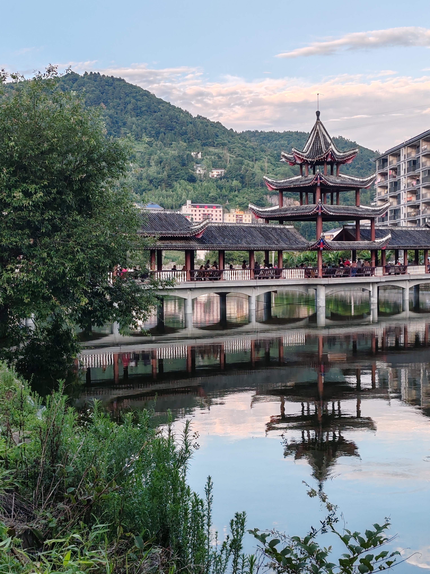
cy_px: 287
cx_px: 215
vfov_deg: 34.9
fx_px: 911
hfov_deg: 26.6
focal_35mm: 55
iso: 50
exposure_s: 1/110
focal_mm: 6.12
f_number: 1.9
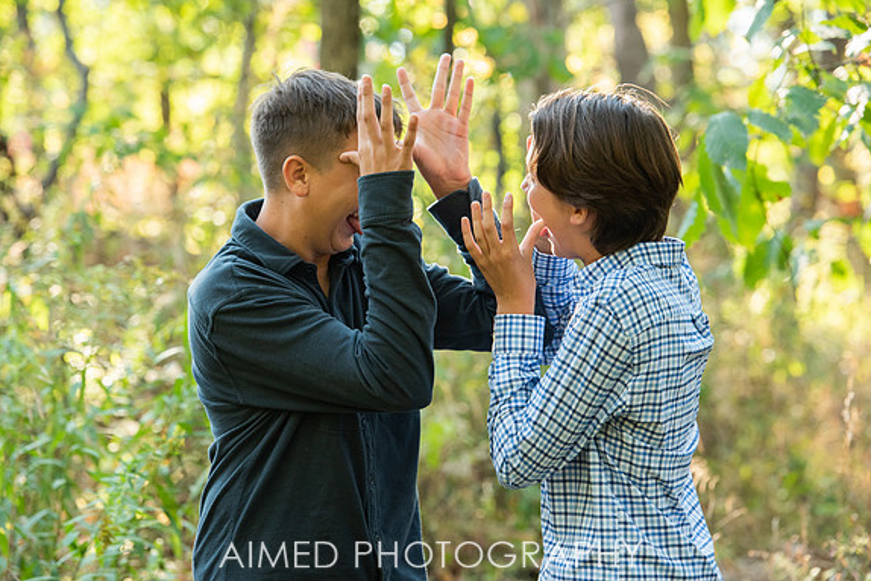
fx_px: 3993
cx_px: 409
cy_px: 275
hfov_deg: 12.4
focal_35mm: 165
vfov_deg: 8.3
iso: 1250
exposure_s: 1/250
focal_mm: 155
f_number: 6.3
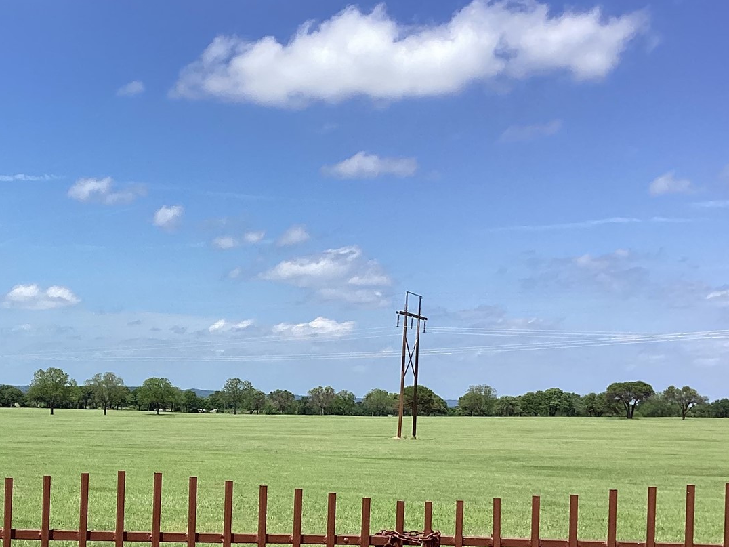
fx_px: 1243
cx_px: 105
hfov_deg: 31.5
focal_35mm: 59
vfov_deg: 24.2
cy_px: 476
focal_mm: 3.3
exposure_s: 1/1631
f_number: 2.4
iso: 25
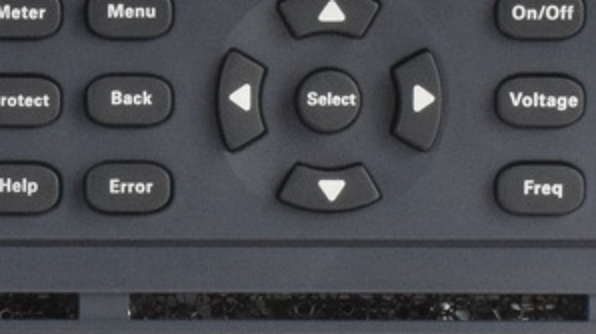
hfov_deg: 6.3
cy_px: 417
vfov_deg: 3.6
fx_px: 5337
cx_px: -406
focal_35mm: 338
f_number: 22
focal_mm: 40
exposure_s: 1/30
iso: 1600
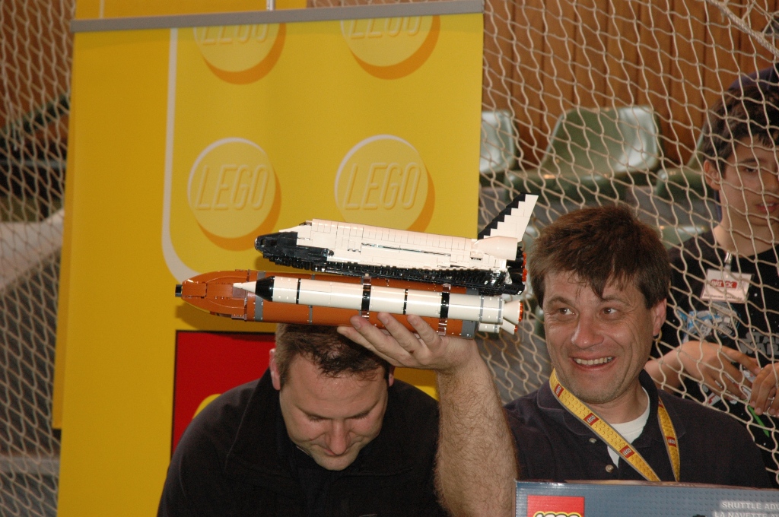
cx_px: 390
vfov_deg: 13.0
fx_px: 2269
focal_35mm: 105
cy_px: 258
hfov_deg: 19.5
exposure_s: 1/50
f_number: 7.1
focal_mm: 70
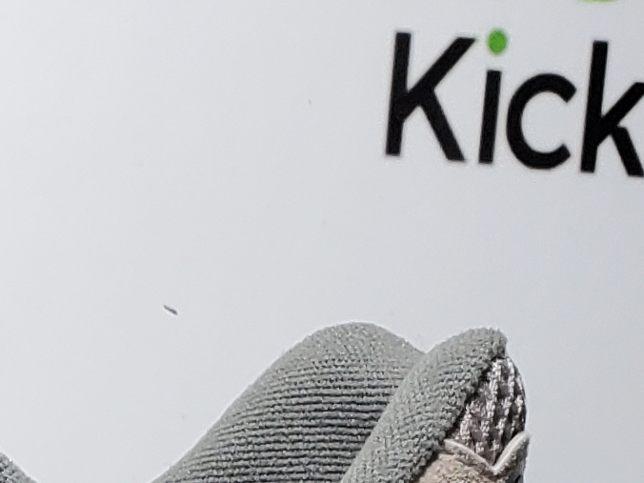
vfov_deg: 8.3
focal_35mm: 155
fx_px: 2884
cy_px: 1379
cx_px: -413
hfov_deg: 12.0
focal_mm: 4.3
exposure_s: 1/188
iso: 50
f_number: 2.4
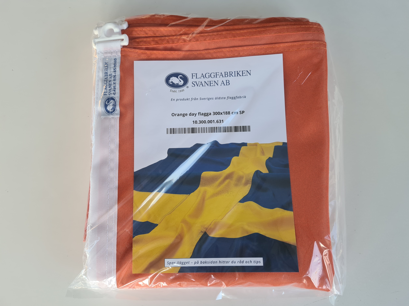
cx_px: 204
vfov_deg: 53.1
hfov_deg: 67.3
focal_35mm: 26
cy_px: 153
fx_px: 307
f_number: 1.8
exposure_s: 1/50
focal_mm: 5.4
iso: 80
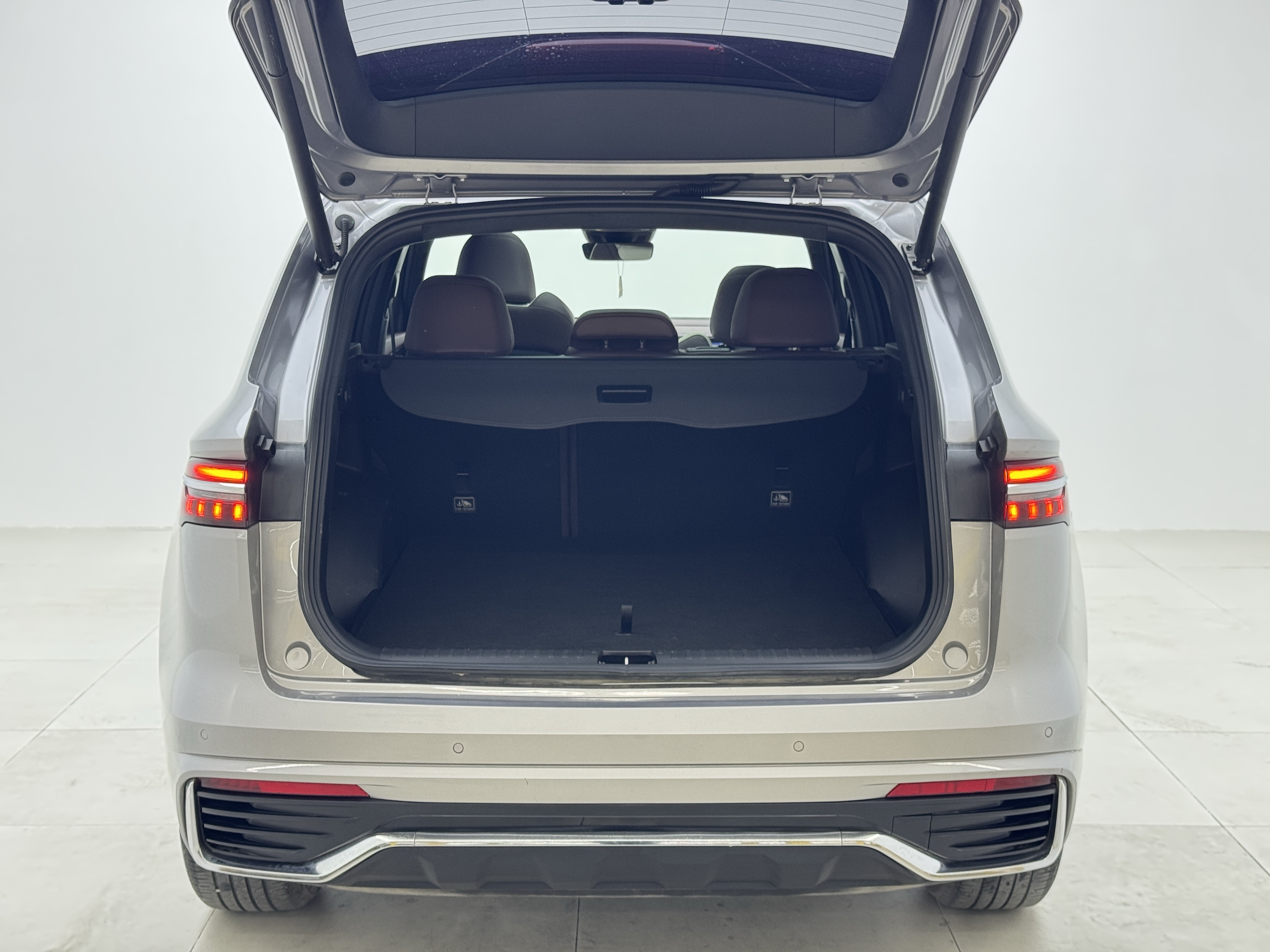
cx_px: 635
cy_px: 476
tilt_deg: -9.3
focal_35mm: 48
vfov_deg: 30.3
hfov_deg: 39.7
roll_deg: +0.1
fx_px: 1761
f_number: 1.78
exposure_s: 1/100
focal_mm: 6.76
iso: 50
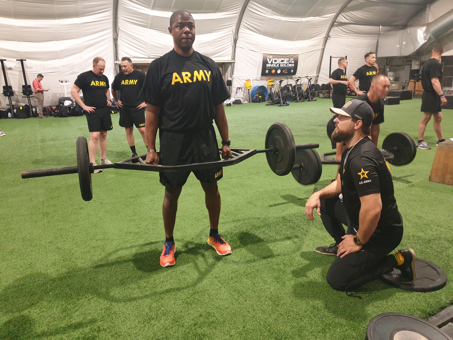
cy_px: 170
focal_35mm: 26
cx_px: 226
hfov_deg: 67.3
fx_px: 340
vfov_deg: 53.1
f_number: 1.5
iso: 320
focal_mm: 4.3
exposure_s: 1/30
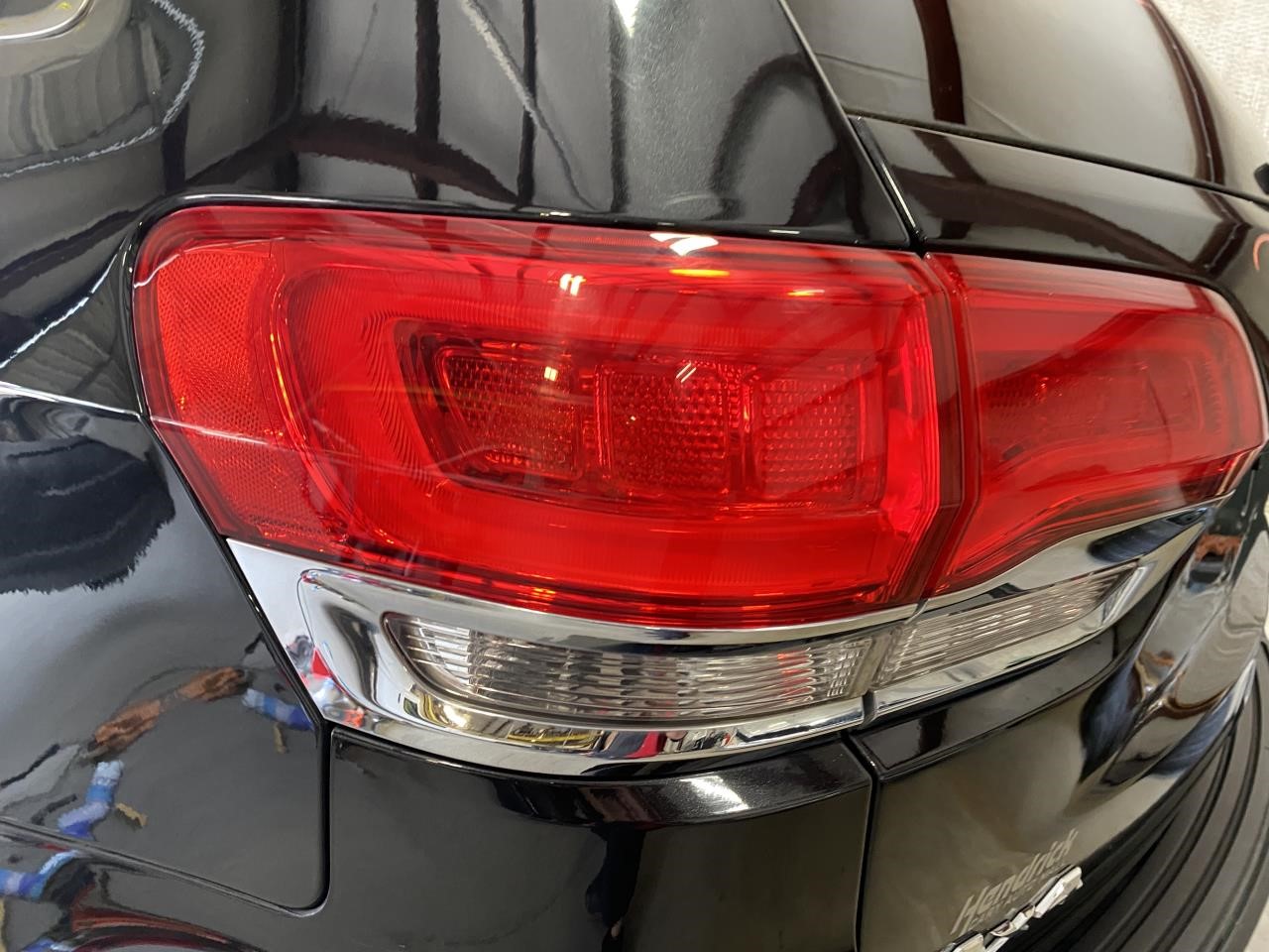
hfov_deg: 67.3
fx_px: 953
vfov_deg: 53.1
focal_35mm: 26
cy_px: 476
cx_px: 634
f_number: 1.8
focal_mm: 4.25
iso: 250
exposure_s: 1/60
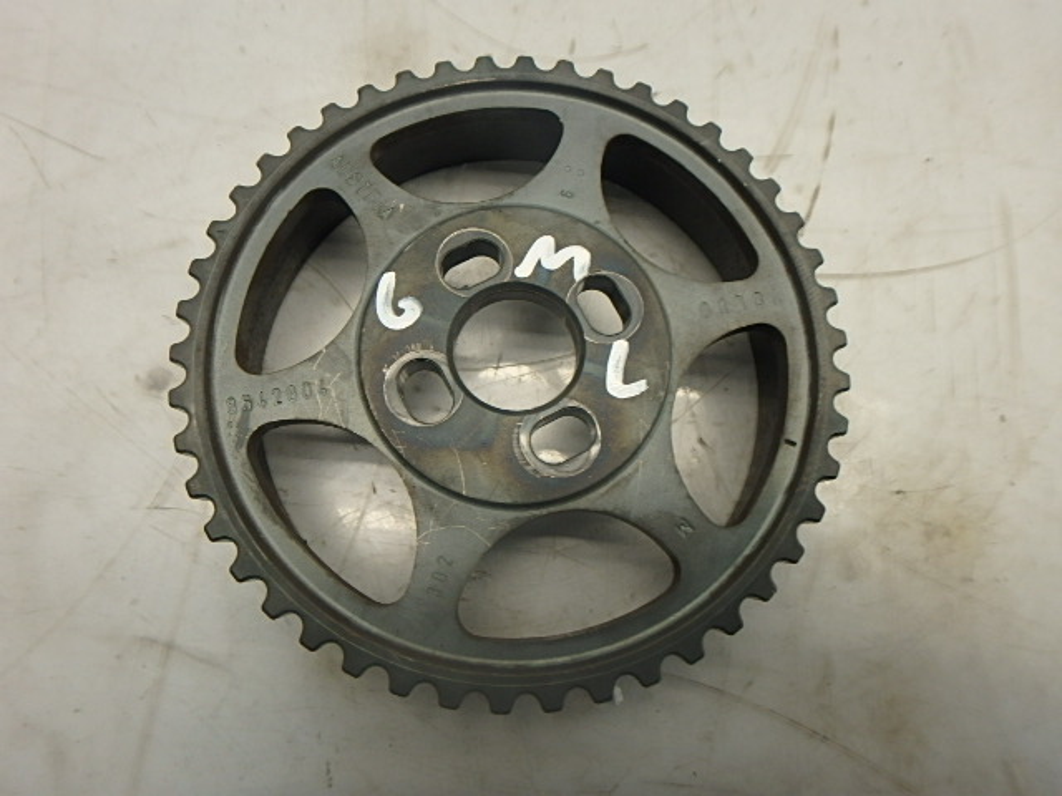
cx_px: 531
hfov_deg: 79.0
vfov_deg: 63.4
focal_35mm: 21
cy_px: 398
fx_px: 644
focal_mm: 3.7
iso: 200
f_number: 3.5
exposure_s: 1/60
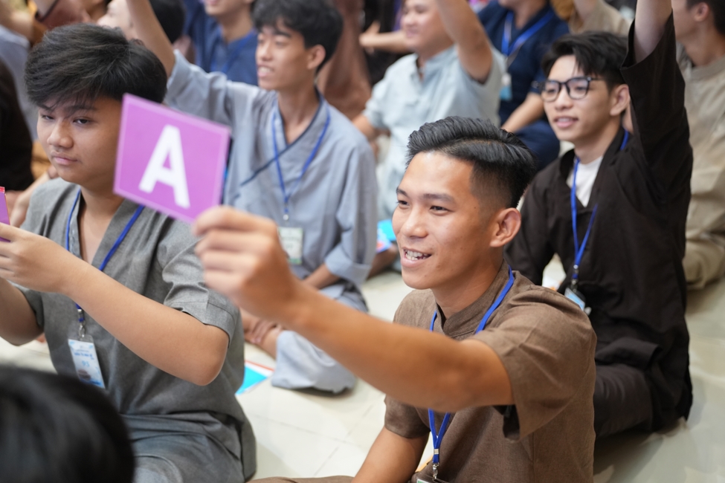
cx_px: 362
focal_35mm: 43
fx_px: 866
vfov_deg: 31.2
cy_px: 242
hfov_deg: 45.4
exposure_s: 1/100
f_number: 2.2
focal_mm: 43
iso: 2500
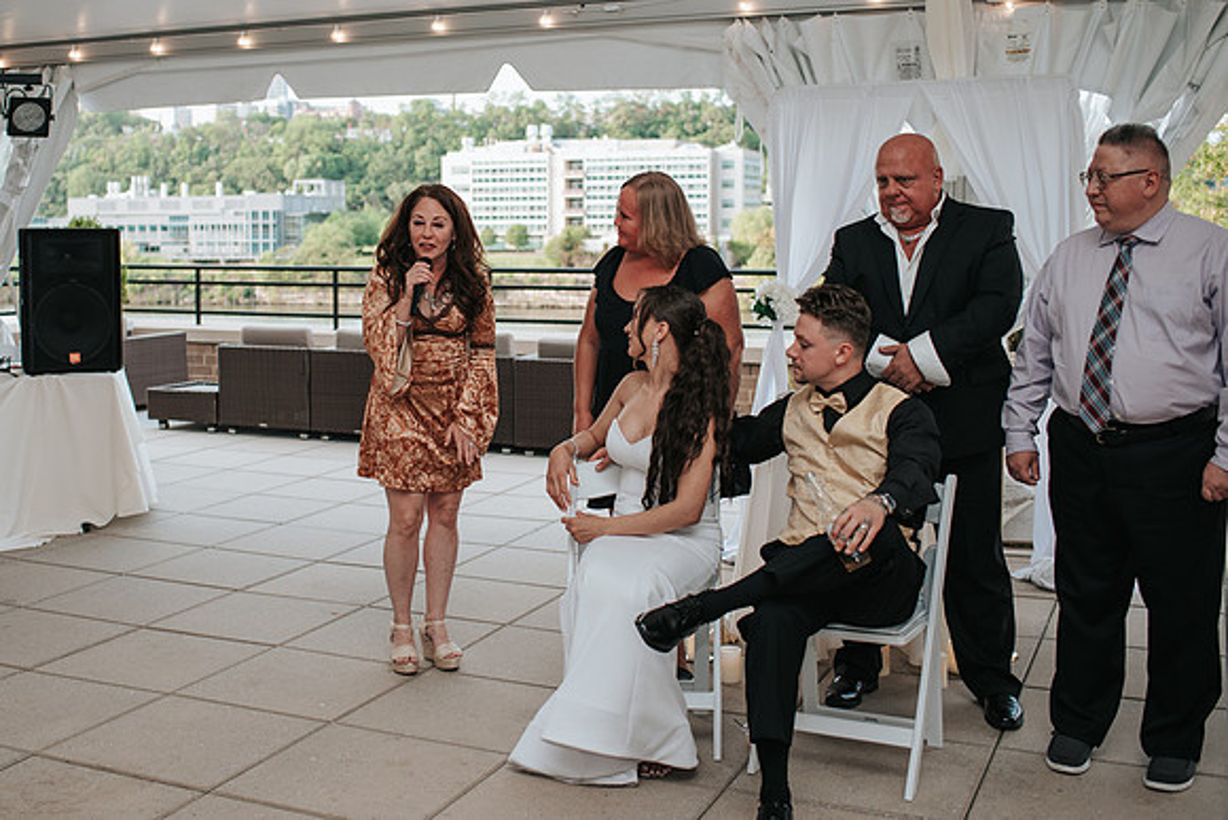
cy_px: 357
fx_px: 1493
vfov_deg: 30.7
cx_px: 474
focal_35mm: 44
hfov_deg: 44.4
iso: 125
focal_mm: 35
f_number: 2.8
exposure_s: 1/160
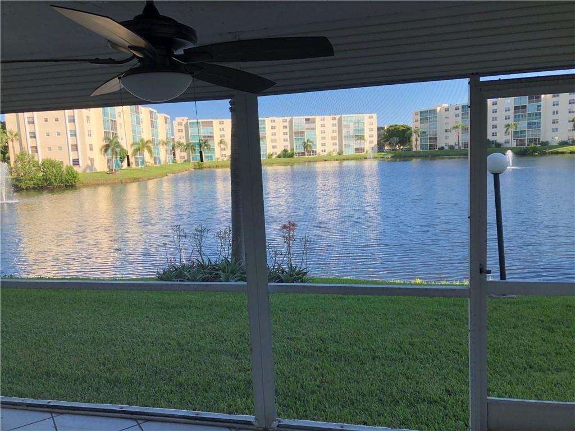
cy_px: 216
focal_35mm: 28
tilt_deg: -6.8
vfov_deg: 49.7
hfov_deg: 63.4
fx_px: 465
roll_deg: +2.4
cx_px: 288
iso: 20
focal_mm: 3.99
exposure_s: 1/684
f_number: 1.8
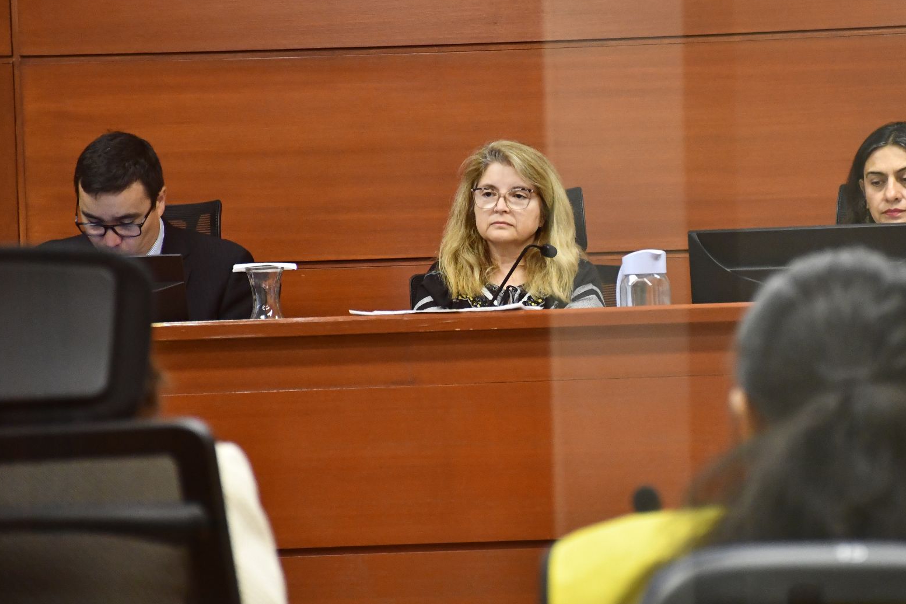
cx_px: 573
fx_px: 4479
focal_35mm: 178
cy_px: 277
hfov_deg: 11.5
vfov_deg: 7.7
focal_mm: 90
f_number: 5.3
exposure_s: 1/60
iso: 3600
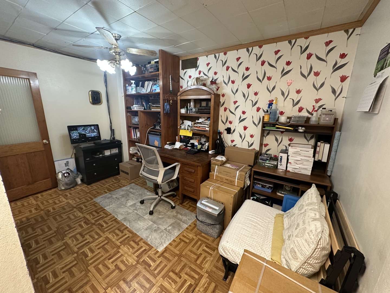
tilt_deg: -12.3
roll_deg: -1.7
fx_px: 158
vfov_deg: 85.7
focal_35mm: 14
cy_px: 146
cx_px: 195
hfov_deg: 102.1
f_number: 2.2
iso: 400
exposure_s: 1/60
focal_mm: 2.22
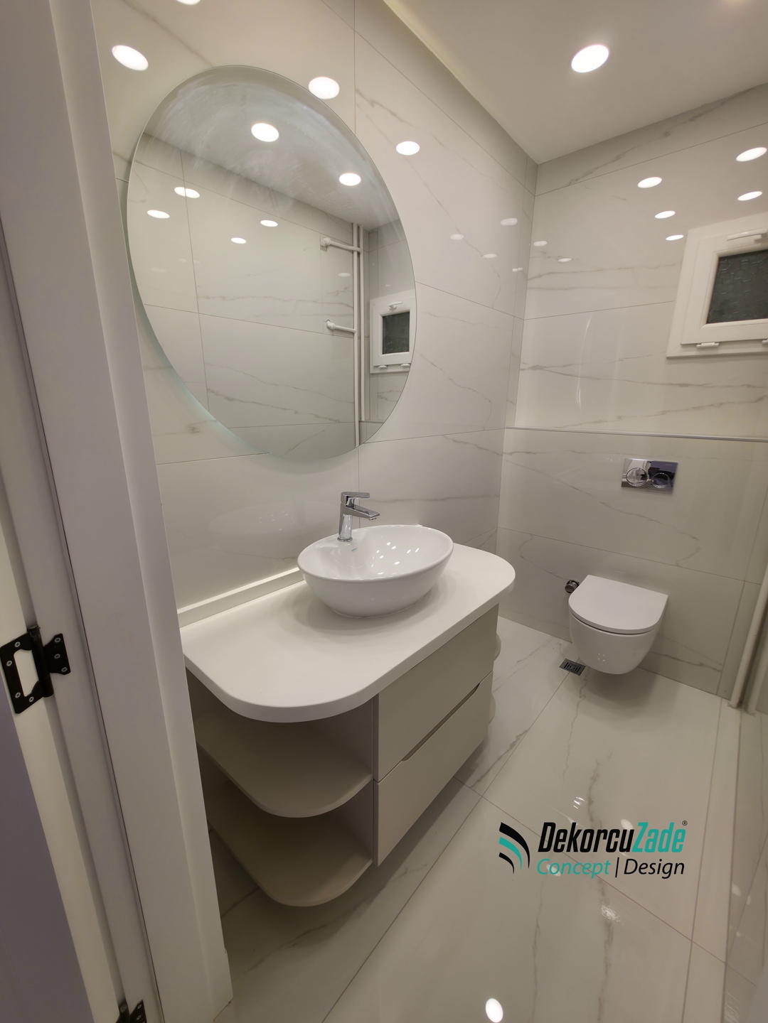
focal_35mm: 13
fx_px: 385
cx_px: 384
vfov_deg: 106.2
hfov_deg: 89.9
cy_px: 512
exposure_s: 1/185
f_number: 1.9
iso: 20
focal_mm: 2.2
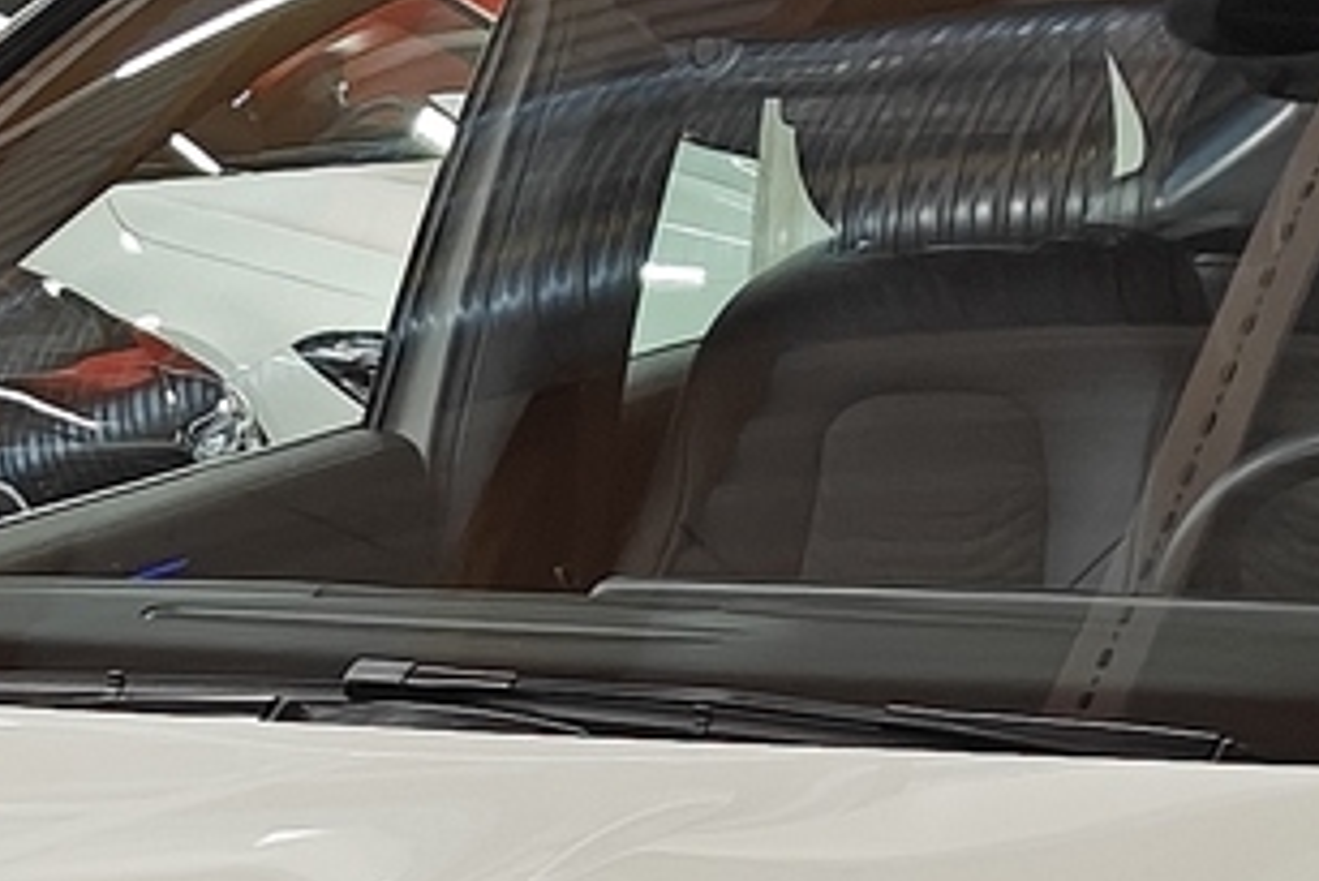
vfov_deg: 8.7
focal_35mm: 151
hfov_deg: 13.6
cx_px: 417
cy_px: 1702
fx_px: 5535
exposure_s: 1/100
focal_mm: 5.59
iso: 80
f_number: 1.8
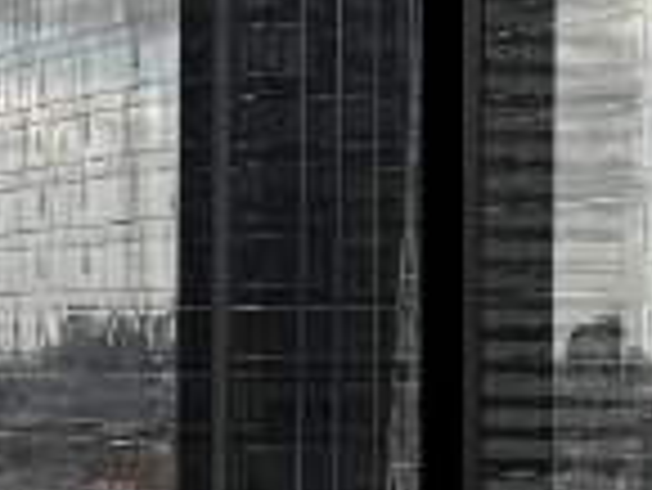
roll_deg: -0.5
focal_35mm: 165
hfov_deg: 12.0
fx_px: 3110
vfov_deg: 9.0
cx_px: 443
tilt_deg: +1.2
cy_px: 270
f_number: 1.78
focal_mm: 6.76
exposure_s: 1/700
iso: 80
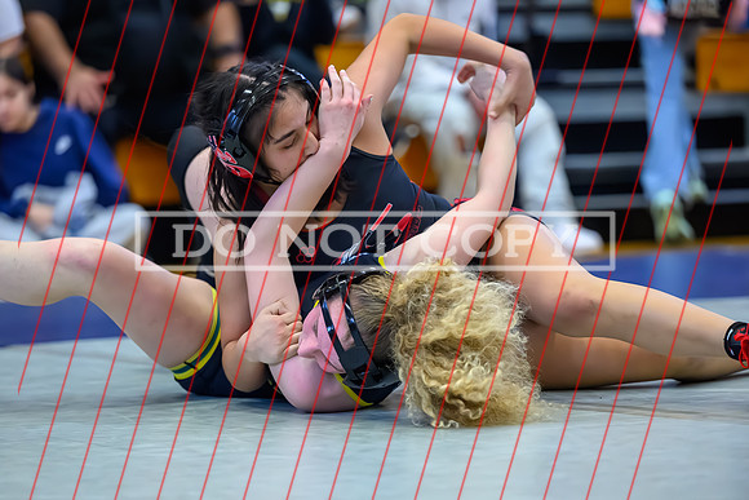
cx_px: 386
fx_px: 3742
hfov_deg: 11.4
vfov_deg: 7.6
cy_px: 288
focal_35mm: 180
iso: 8000
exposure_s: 1/500
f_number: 2.8
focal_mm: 155
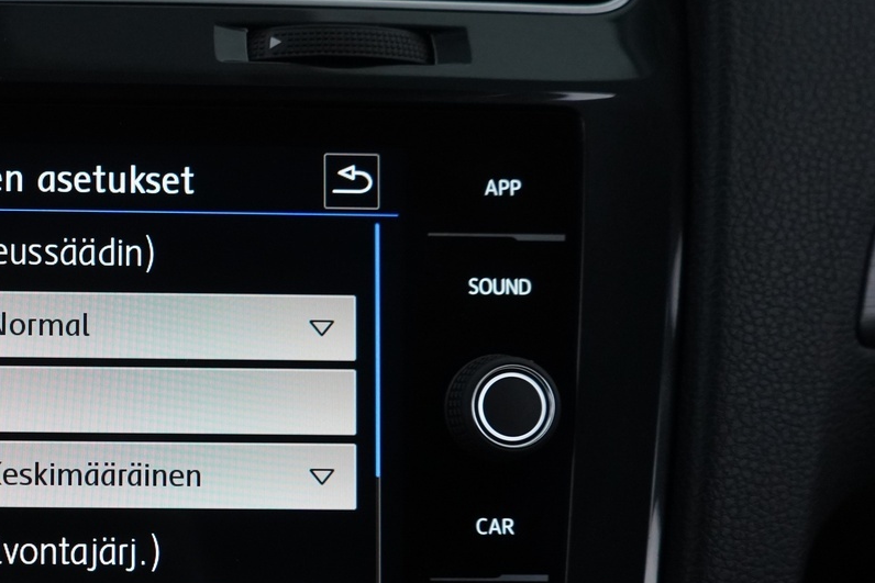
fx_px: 1386
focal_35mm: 57
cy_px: 430
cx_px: -2
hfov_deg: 32.2
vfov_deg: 23.6
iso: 2500
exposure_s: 1/60
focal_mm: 28
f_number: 4
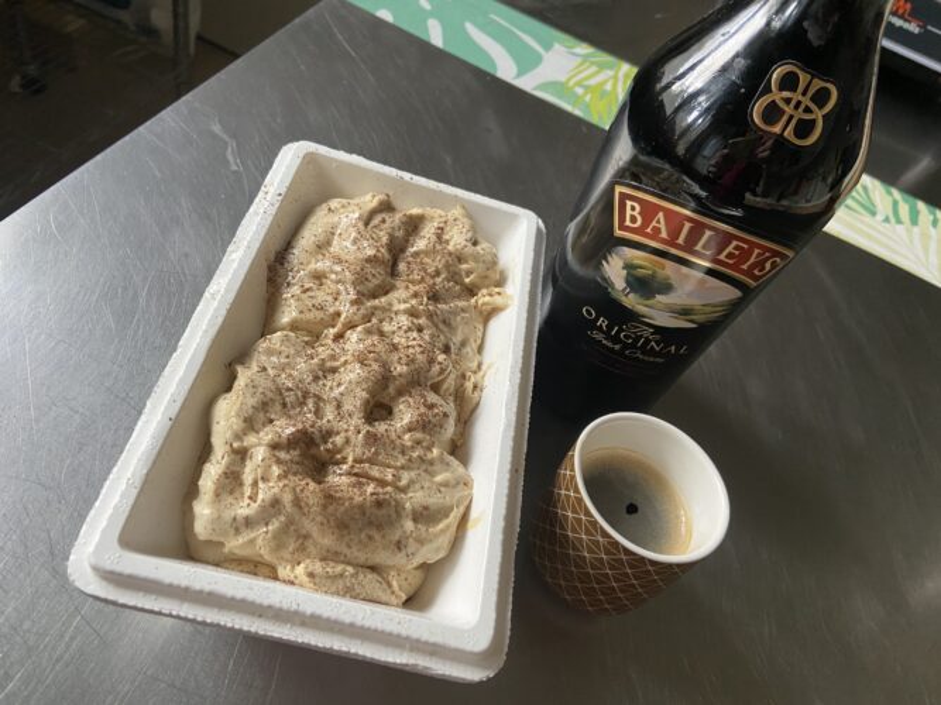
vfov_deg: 53.0
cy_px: 352
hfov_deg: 67.3
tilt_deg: -50.0
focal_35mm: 26
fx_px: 707
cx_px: 470
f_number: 1.8
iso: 125
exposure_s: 1/73
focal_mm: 4.25
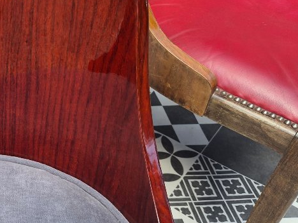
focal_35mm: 59
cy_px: 74
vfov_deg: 24.7
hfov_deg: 28.8
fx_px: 508
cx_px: -50
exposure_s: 1/359
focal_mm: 5.4
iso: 40
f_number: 1.8
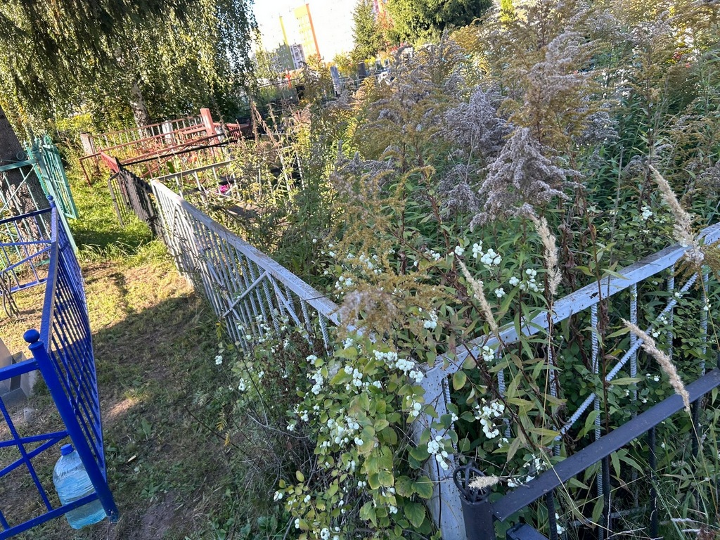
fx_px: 541
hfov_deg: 67.3
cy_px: 270
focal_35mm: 26
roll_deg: +12.2
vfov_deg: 53.1
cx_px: 360
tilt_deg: -22.6
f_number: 1.5
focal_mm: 5.7
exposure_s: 1/246
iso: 40
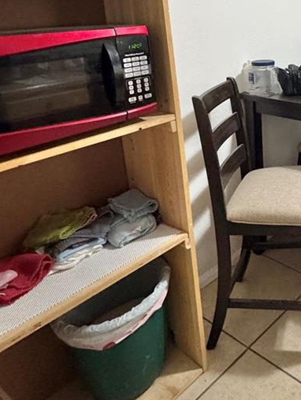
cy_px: 78
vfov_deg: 51.7
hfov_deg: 35.8
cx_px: 340
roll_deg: +1.8
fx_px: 382
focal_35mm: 33
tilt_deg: -10.8
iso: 400
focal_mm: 2.22
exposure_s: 1/60
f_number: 2.2
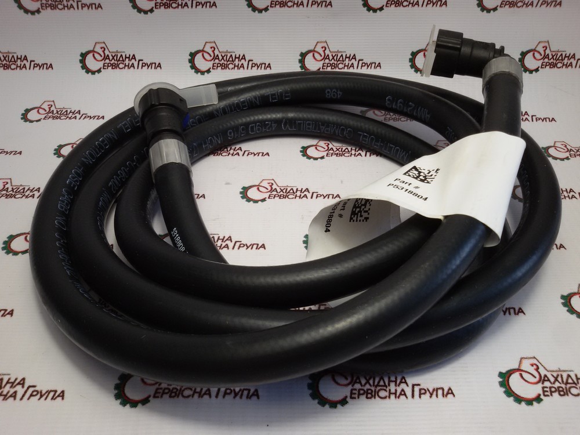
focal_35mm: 31
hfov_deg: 58.4
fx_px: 519
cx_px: 290
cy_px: 218
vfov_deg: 45.4
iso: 50
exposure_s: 1/100
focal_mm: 2.93
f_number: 2.4
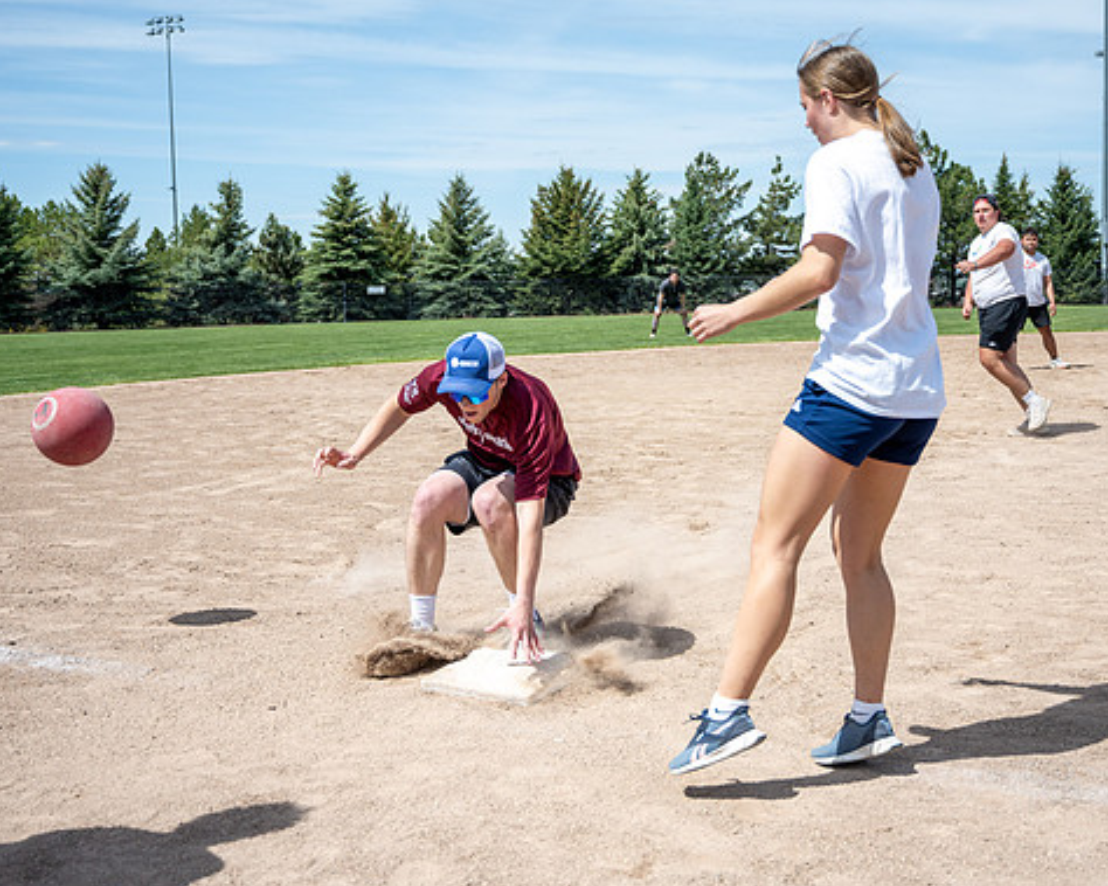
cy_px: 434
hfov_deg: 38.0
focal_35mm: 49
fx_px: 1607
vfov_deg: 30.8
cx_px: 618
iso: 100
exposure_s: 1/2000
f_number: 4
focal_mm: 41
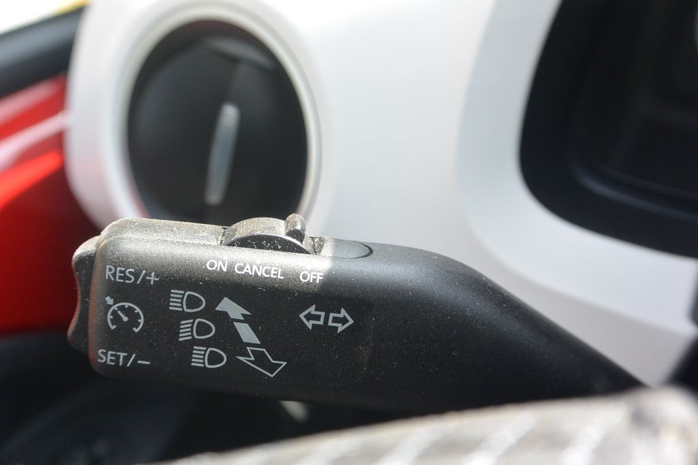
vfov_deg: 37.9
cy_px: 232
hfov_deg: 54.4
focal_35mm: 35
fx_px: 679
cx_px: 349
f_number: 4
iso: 200
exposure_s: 1/250
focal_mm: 13.1
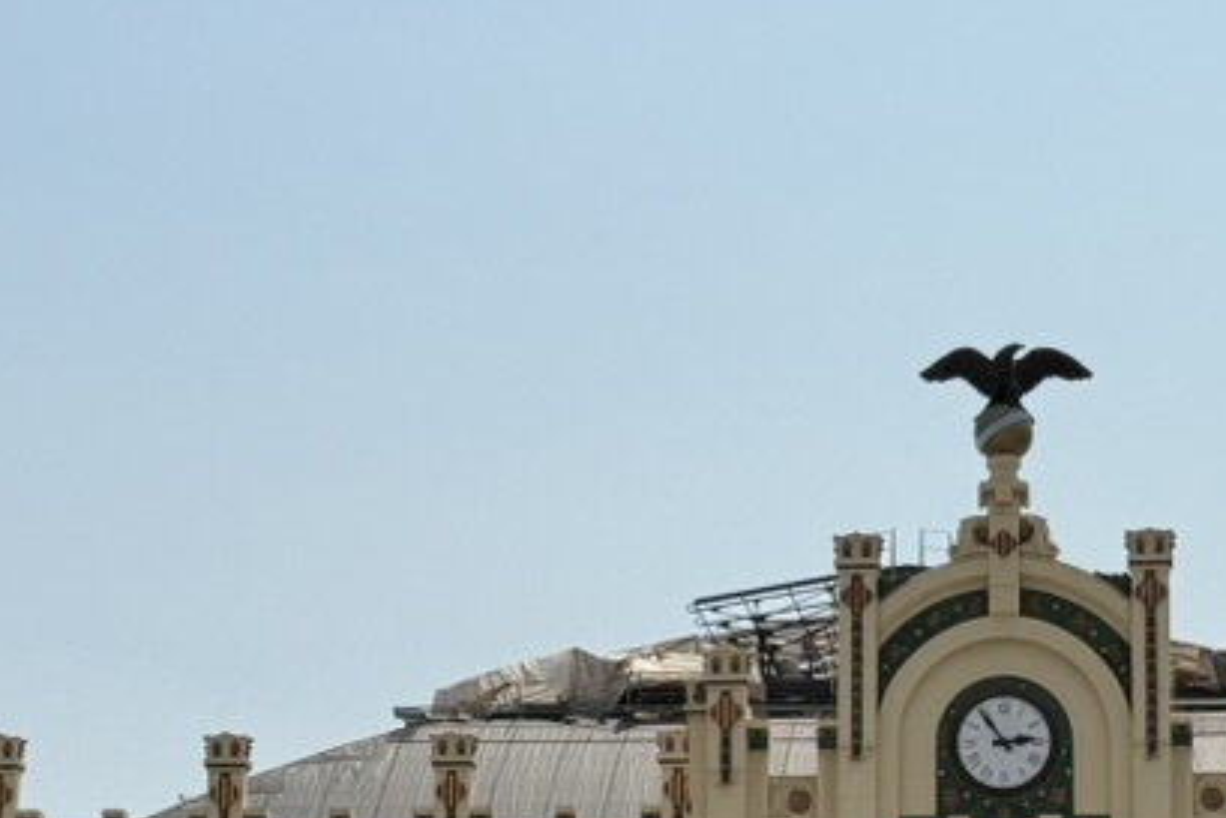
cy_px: 761
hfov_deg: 16.2
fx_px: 4258
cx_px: 1025
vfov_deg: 10.9
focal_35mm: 125
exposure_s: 1/11364
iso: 64
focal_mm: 6.76
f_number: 1.78
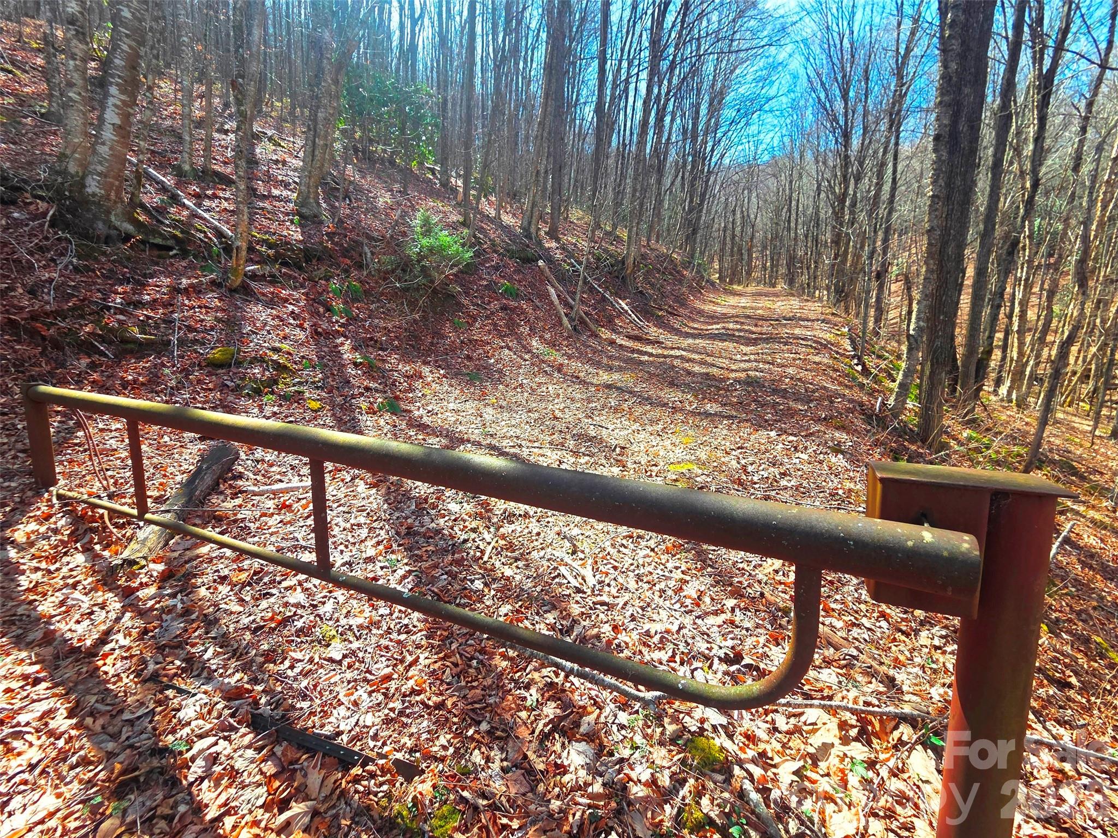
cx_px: 559
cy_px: 419
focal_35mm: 13
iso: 50
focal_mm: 2.2
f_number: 2.2
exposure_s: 1/384
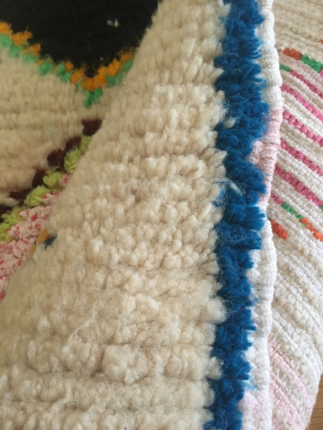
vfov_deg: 61.7
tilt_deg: -72.9
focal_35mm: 29
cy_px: 215
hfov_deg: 48.2
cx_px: 162
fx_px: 361
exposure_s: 1/33
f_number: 2.2
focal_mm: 4.15
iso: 160
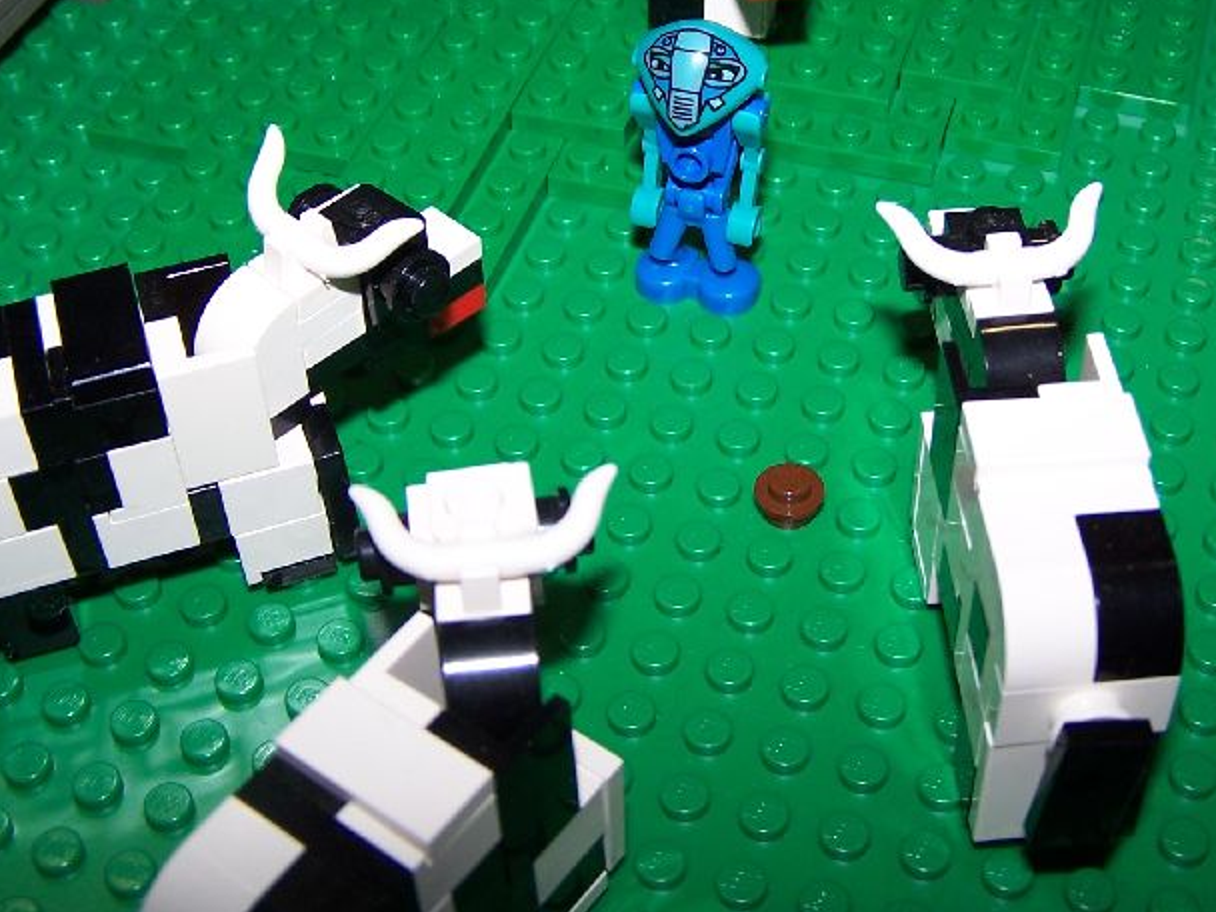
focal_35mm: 54
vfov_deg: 26.9
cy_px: 314
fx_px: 1897
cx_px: 752
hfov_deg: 35.4
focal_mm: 6.3
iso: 80
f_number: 2.8
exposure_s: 1/60
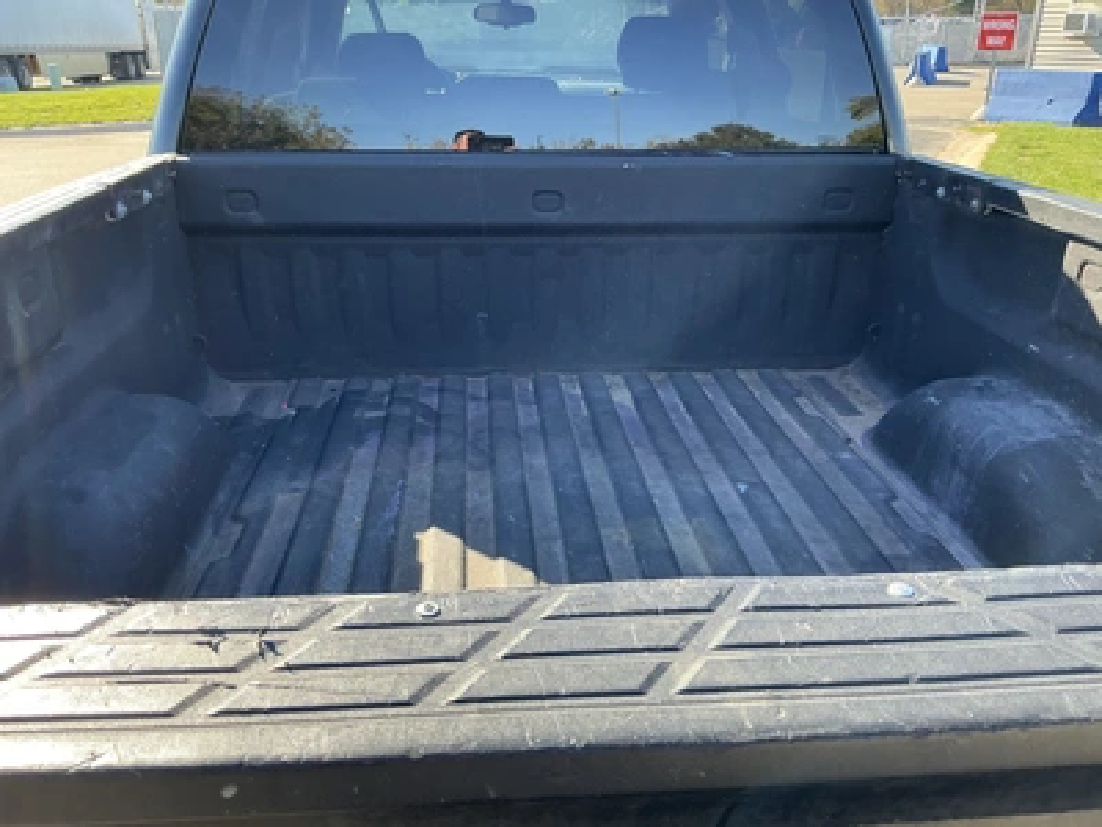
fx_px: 891
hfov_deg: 63.4
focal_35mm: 28
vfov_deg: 49.7
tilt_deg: -23.6
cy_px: 414
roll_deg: +0.6
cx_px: 551
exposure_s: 1/215
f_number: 1.8
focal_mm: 3
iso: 25
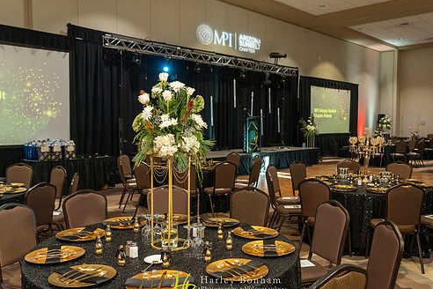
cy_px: 146
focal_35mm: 33
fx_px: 397
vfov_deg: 40.0
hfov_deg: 57.2
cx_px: 226
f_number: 4
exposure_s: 1/200
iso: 3200
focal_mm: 28
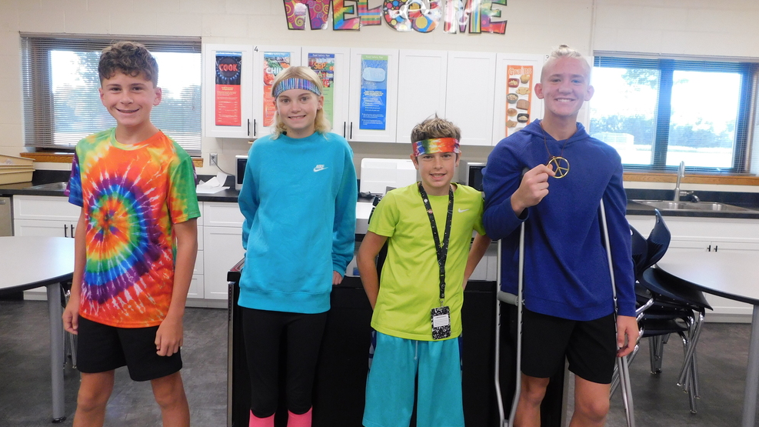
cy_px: 188
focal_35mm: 26
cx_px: 380
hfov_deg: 71.9
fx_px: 523
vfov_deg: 44.3
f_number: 3
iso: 250
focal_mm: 4
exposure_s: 1/30
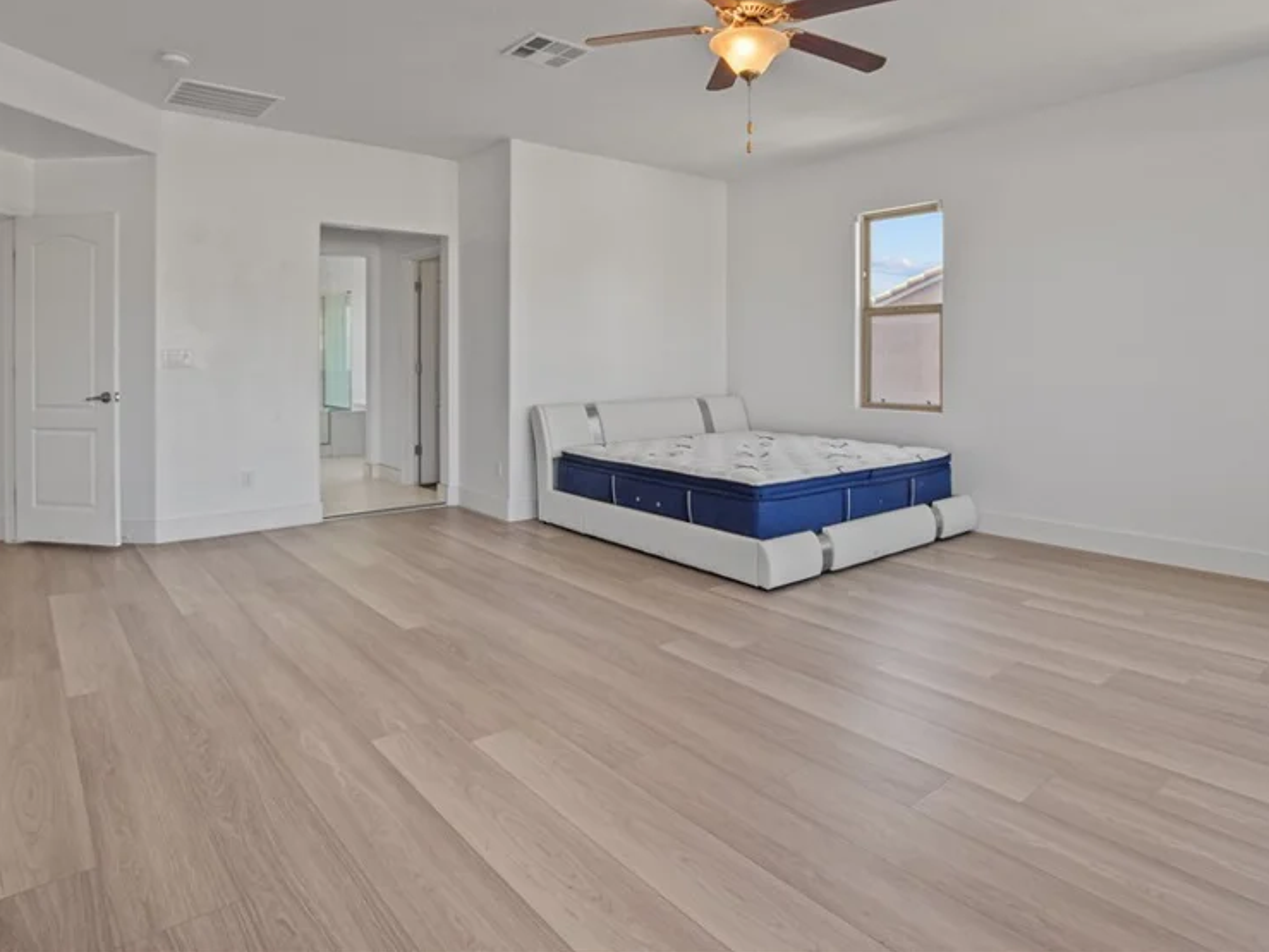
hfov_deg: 81.5
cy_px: 367
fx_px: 733
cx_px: 704
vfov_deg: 65.1
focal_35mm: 20
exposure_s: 1/6
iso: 400
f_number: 8
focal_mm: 10
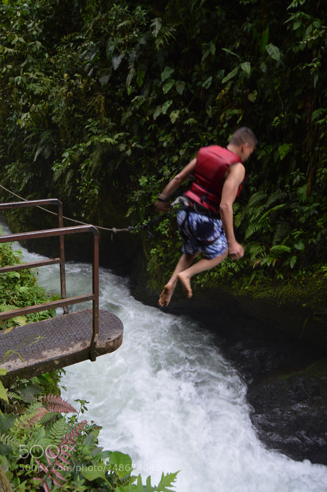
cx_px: 164
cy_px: 246
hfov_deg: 47.9
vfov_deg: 67.4
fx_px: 368
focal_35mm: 27
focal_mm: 18
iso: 400
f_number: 4.5
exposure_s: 1/80
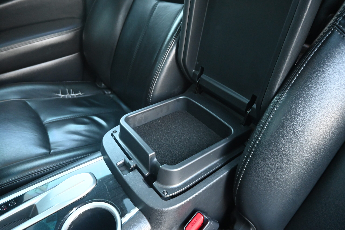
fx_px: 230
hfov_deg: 73.7
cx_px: 172
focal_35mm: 24
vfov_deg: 53.1
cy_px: 115
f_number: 3.5
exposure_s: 1/25
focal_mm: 16
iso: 2800
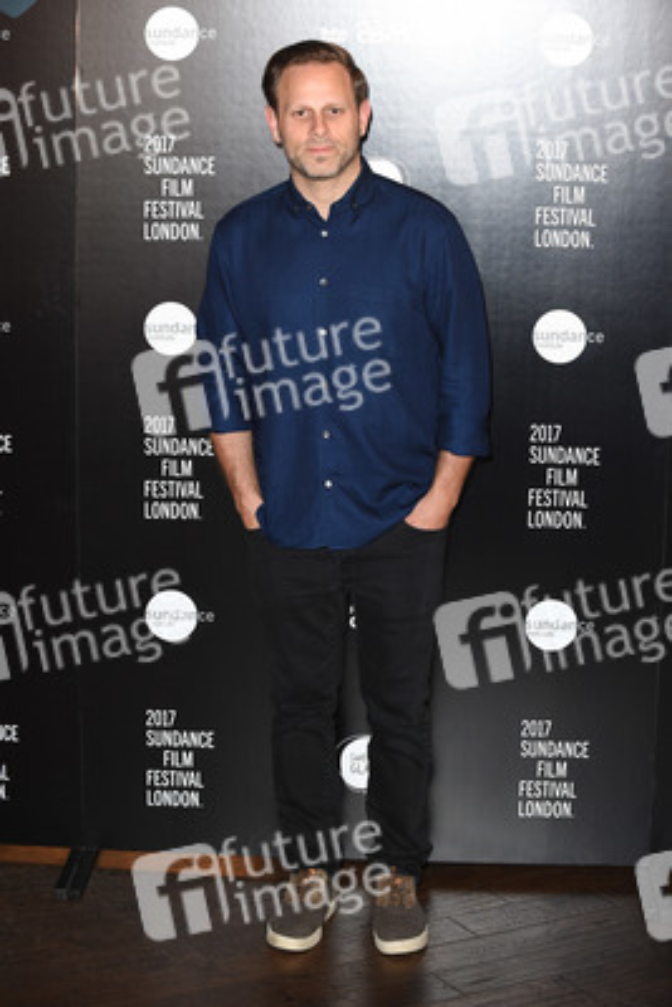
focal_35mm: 80
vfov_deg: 25.4
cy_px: 504
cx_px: 336
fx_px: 2238
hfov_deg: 17.1
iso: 1600
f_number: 4
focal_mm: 80
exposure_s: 1/250
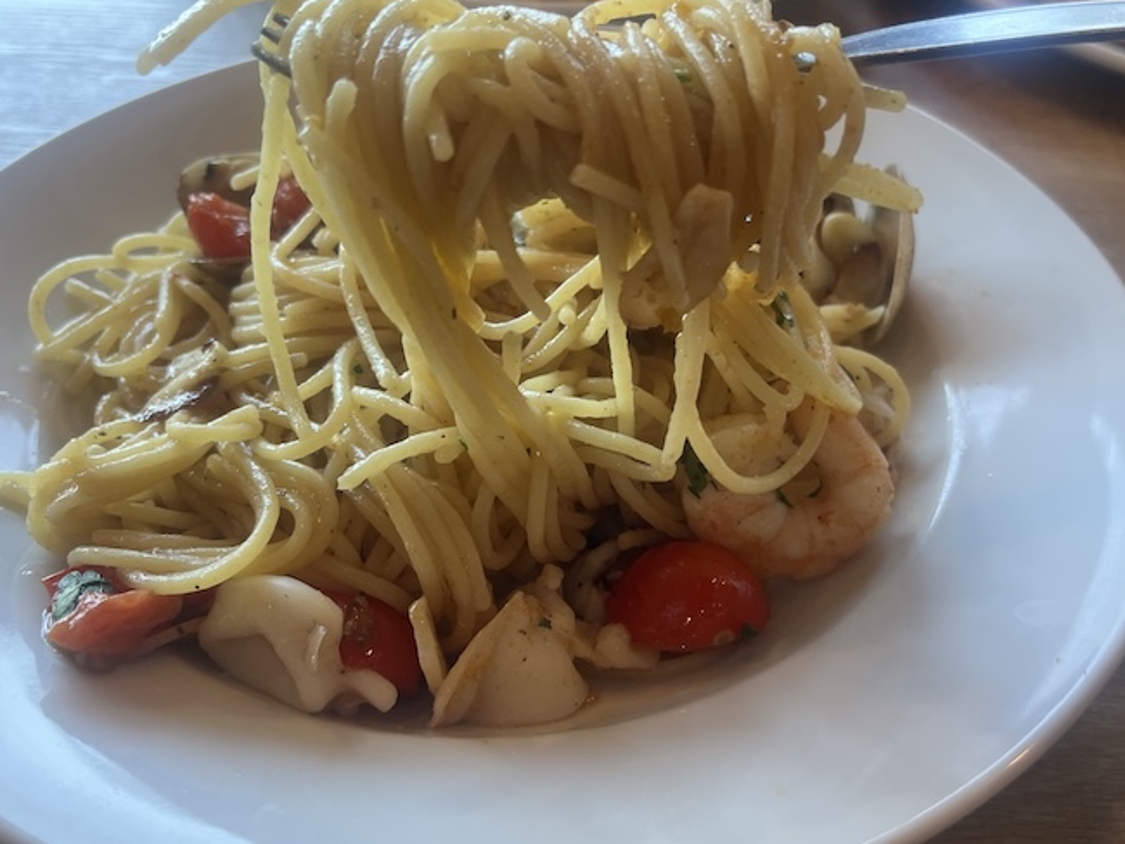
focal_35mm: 32
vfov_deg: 44.2
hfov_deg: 56.8
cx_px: 595
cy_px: 415
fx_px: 1040
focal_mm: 5.1
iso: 100
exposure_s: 1/120
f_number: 1.6
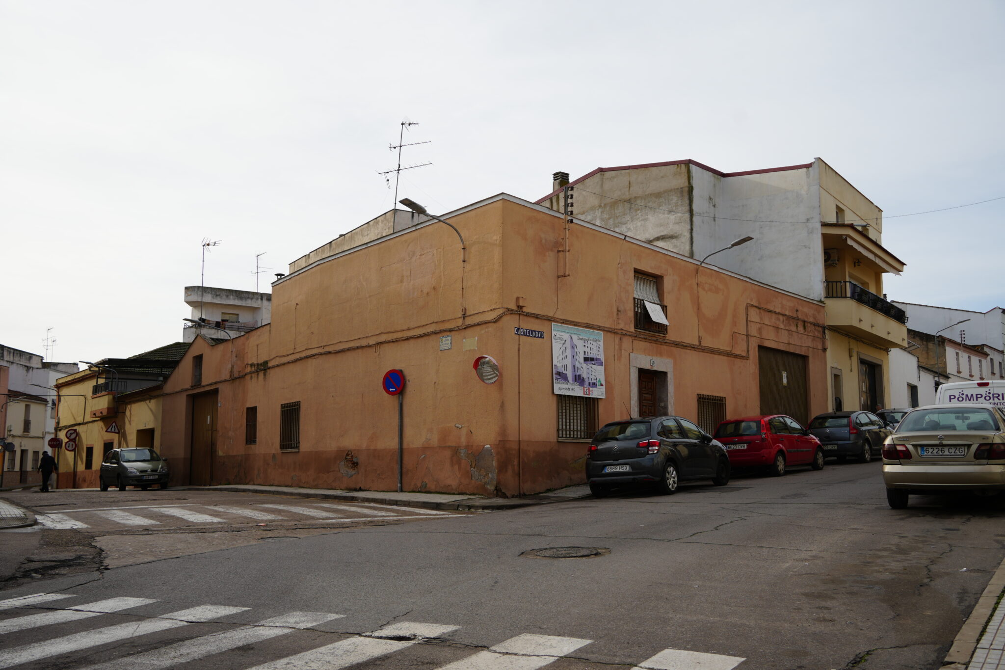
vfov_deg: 36.9
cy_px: 335
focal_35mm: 36
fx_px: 1005
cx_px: 502
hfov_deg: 53.1
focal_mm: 36
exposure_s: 1/500
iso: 100
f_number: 5
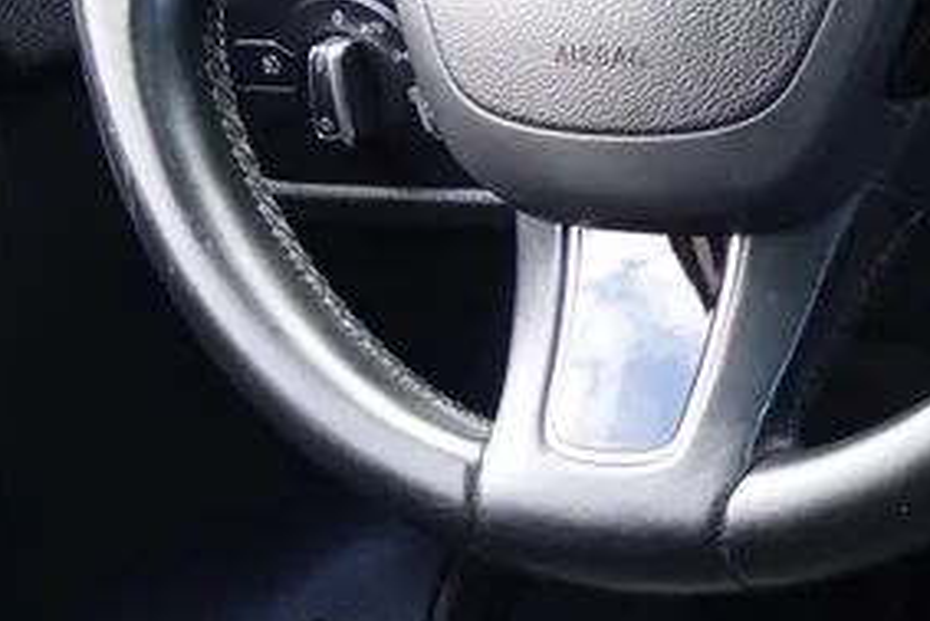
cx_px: 1881
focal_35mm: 133
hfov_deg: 13.2
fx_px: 3437
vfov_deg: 10.3
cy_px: 223
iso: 100
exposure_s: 1/40
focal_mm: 11.51
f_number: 2.8
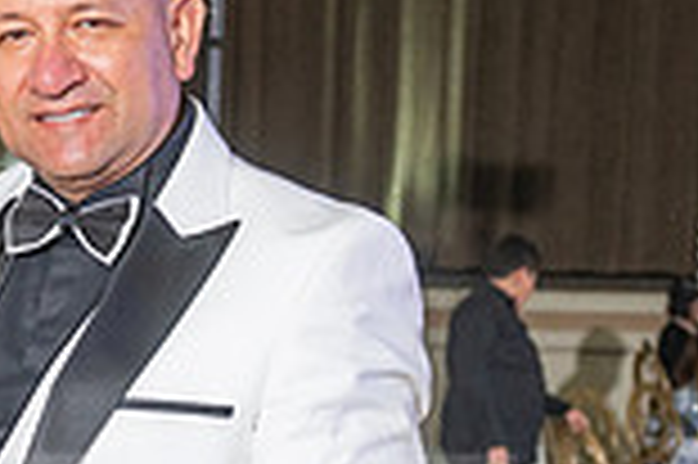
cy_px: 653
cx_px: -93
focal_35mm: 171
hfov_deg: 11.8
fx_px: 3312
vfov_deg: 7.9
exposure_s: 1/160
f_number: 4
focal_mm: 34
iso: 800
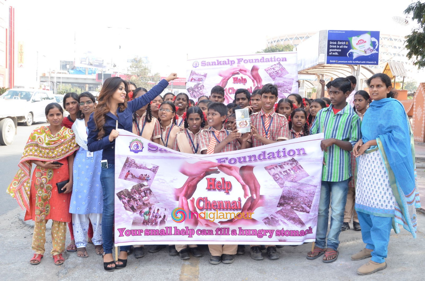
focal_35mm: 36
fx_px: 424
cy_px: 140
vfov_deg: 36.7
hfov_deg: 53.2
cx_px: 212
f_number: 6.3
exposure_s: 1/125
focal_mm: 24
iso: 640
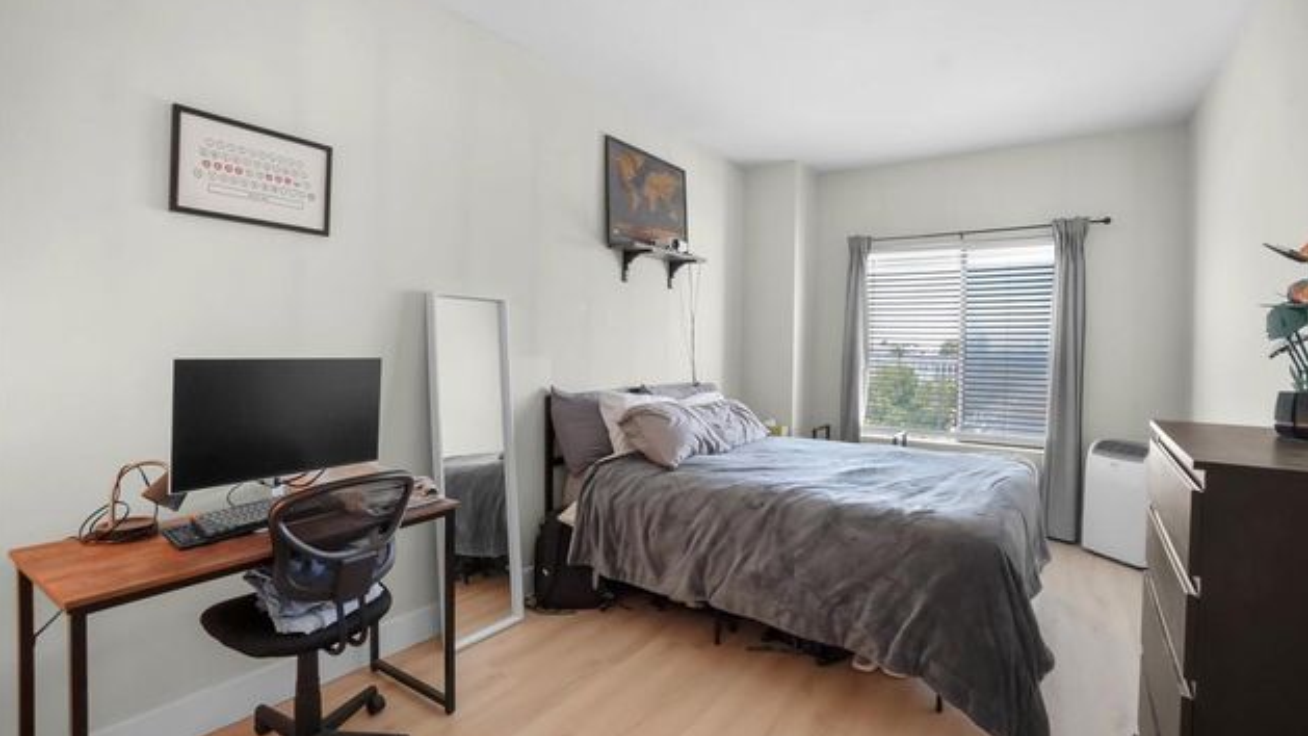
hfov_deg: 99.4
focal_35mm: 16
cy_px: 354
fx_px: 555
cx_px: 661
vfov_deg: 67.1
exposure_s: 1/30
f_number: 11
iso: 1600
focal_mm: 10
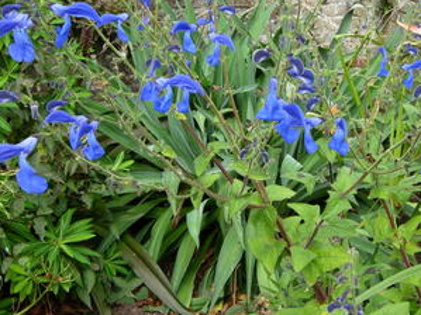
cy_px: 136
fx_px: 644
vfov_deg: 27.5
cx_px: 253
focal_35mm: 53
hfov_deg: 36.0
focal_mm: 7.5
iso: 50
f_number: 4.3
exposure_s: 1/128
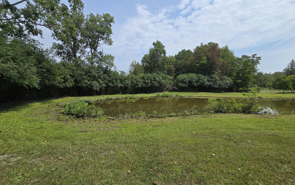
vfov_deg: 78.4
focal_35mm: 14
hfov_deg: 105.3
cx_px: 147
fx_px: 113
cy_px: 102
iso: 50
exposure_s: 1/2921
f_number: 2.2
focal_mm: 2.2
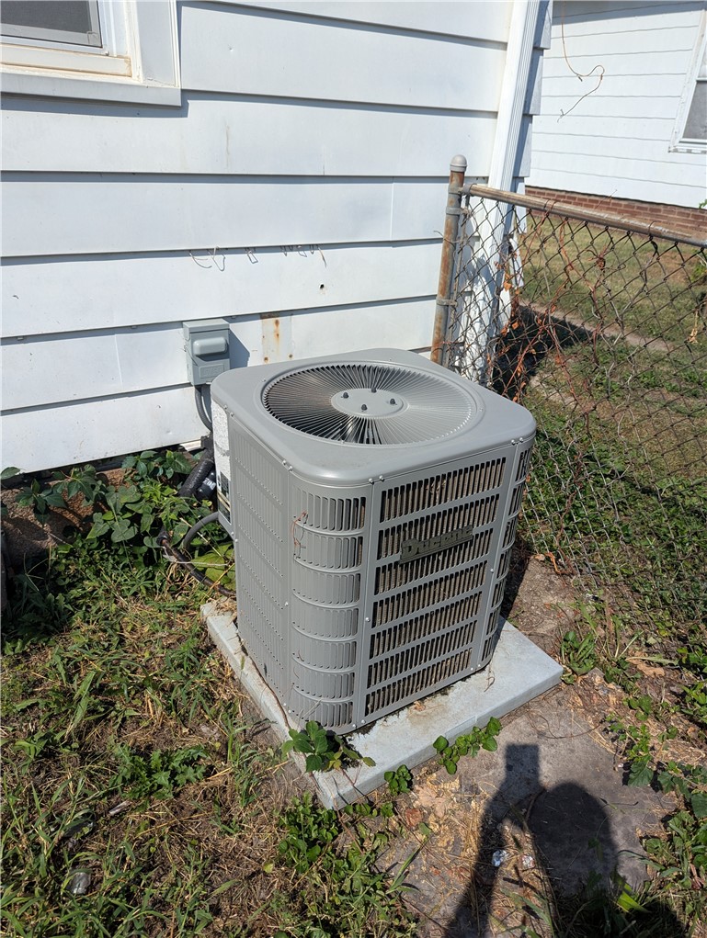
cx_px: 354
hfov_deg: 56.9
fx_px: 652
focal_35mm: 24
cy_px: 469
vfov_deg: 71.5
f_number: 1.85
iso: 56
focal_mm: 6.81
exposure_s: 1/3333
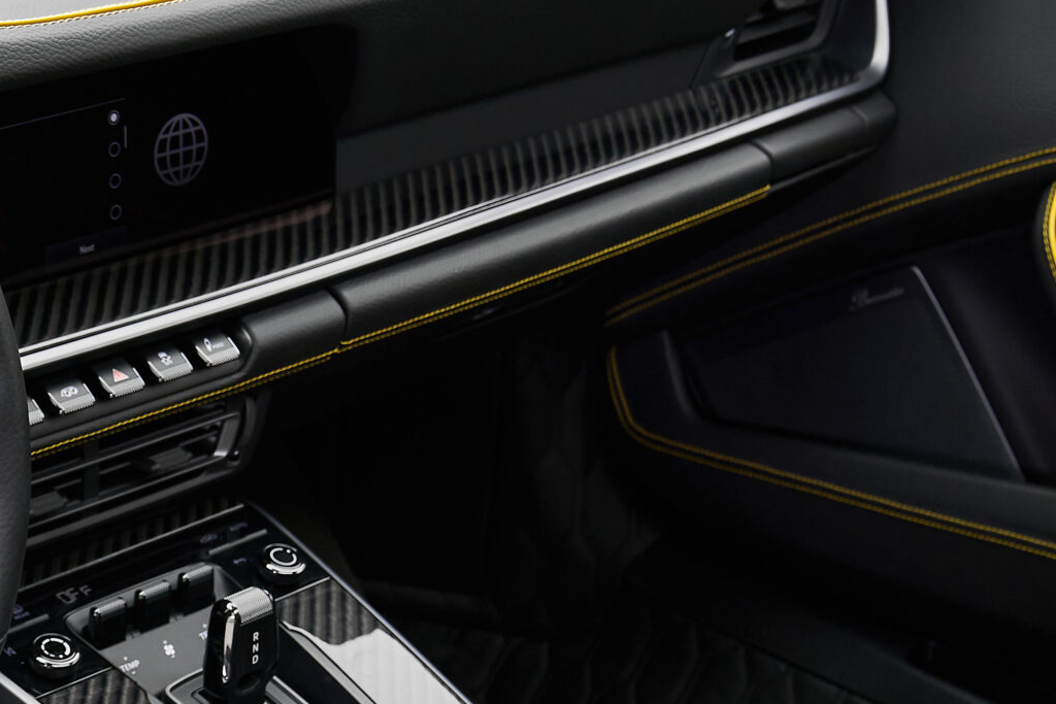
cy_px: 605
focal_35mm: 85
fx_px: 2494
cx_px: -15
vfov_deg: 15.9
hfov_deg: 22.9
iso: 500
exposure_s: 1/50
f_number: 6.3
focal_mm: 34
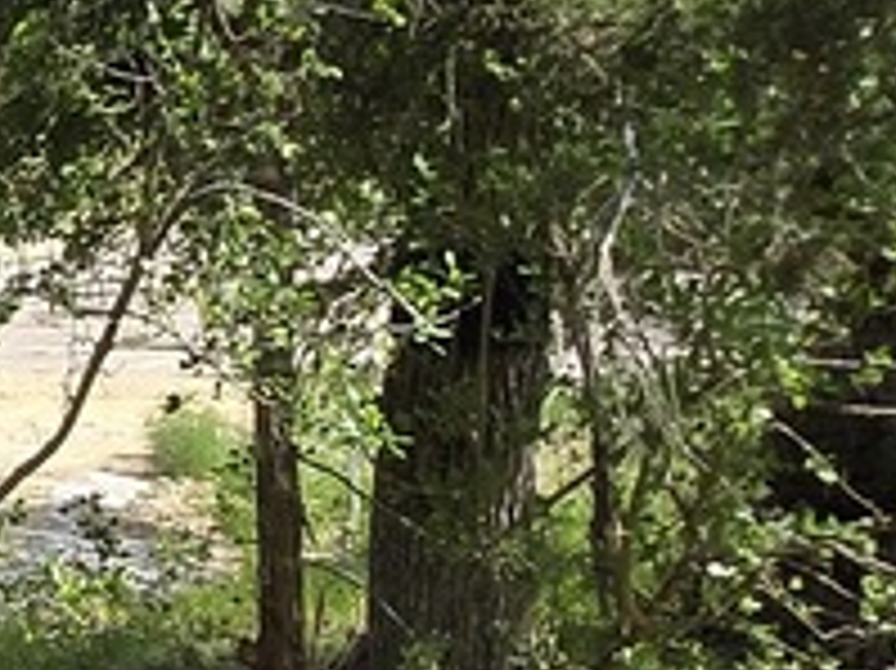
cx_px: -765
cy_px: 463
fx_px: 2432
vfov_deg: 15.7
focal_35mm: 94
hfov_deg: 16.9
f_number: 2.2
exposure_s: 1/864
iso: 25
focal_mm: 1.7
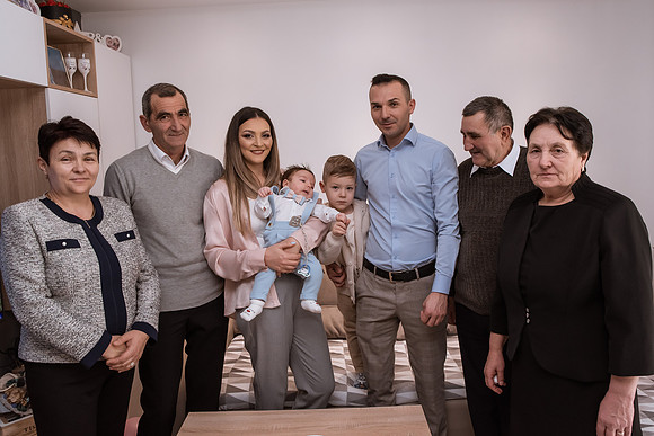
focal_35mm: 28
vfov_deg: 46.4
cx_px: 334
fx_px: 509
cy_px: 201
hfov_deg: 65.5
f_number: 4
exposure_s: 1/160
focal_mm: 26
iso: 1000
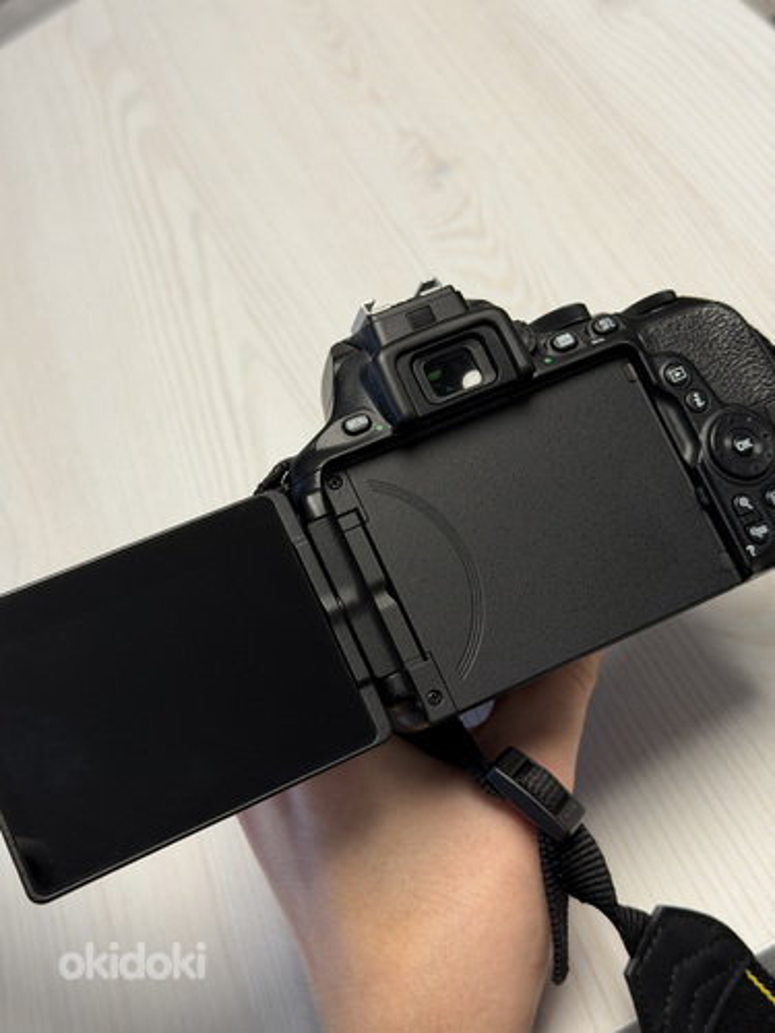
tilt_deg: -46.1
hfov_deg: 30.3
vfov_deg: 39.7
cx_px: 388
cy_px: 516
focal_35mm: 48
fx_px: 1433
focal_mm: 6.76
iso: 100
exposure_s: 1/71
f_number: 1.78
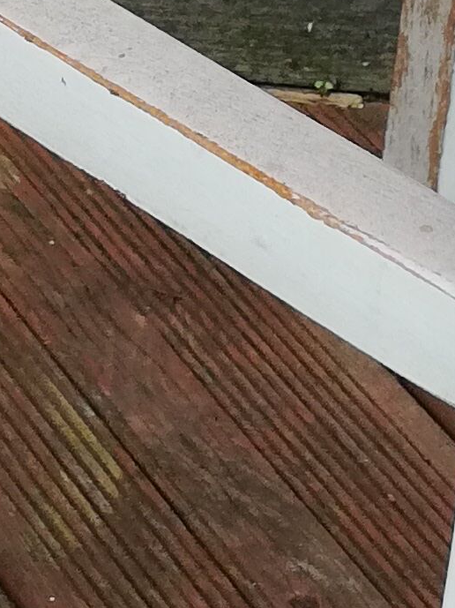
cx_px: 123
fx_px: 3052
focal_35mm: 174
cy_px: -139
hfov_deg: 8.5
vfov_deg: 11.1
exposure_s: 1/100
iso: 100
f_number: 2.2
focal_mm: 3.81
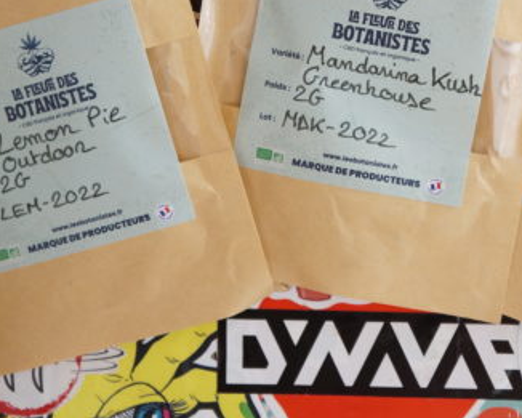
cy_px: 98
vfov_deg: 14.5
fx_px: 1638
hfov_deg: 18.1
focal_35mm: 106
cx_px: 354
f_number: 4
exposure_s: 1/20
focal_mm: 32
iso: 800
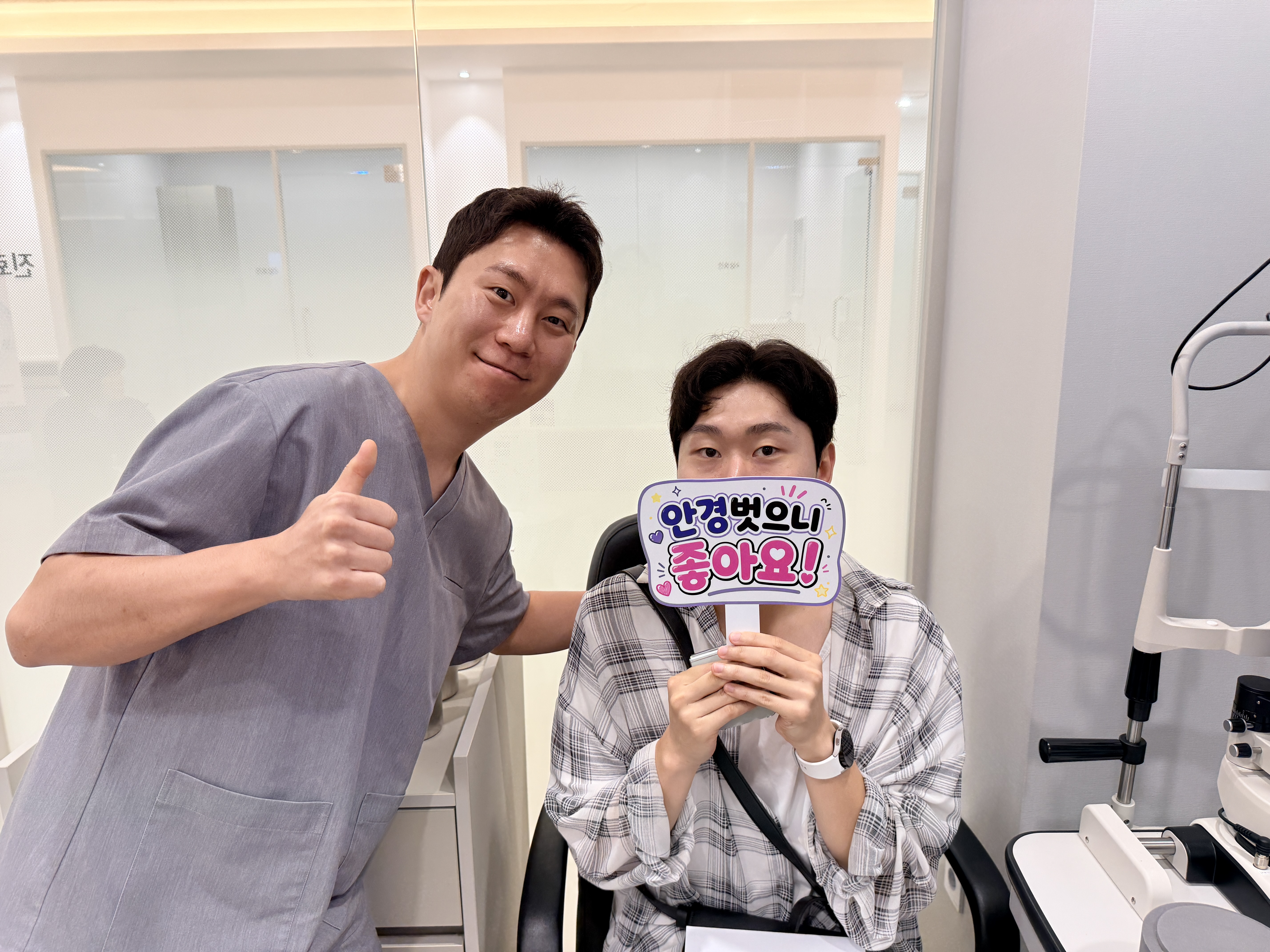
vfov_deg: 56.8
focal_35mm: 24
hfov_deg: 71.6
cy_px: 476
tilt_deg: -12.2
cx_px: 635
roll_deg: +0.9
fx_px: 881
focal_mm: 6.76
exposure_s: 1/120
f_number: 1.78
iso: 125
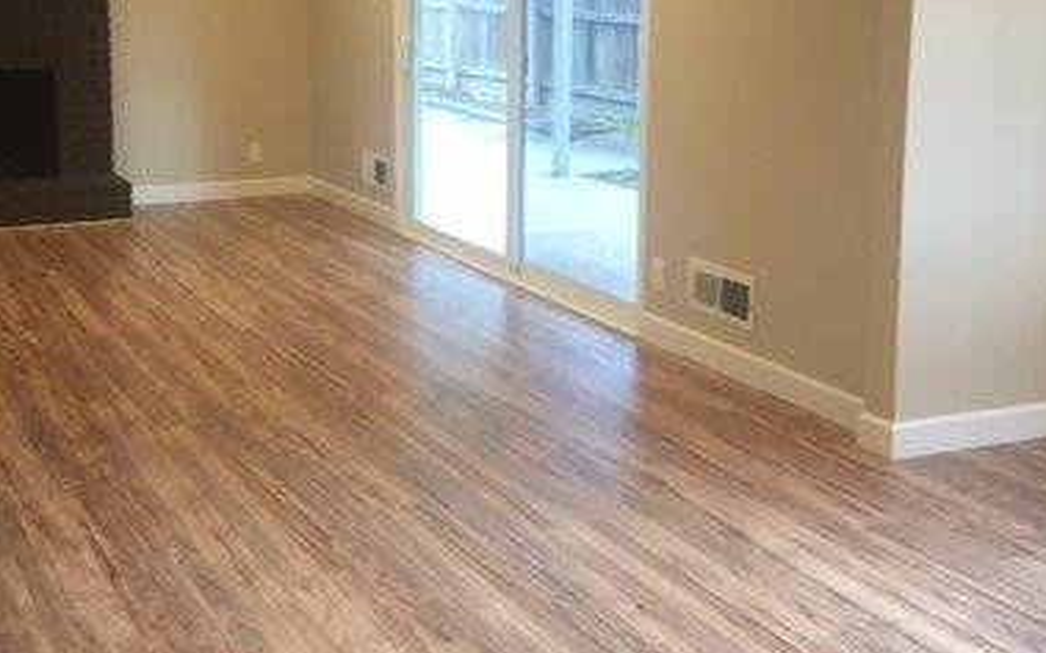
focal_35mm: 52
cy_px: 169
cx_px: 307
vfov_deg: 24.6
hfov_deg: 38.2
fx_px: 1482
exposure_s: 1/30
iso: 64
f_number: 2.2
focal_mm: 4.15
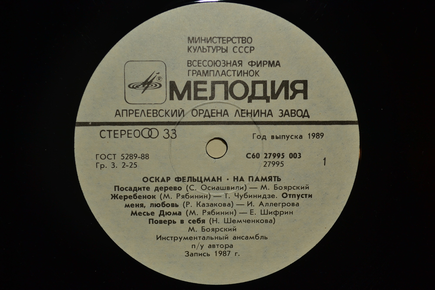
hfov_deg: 35.1
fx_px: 689
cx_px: 218
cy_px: 145
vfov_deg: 23.8
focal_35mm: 57
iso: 100
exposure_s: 1/200
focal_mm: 38
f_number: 5
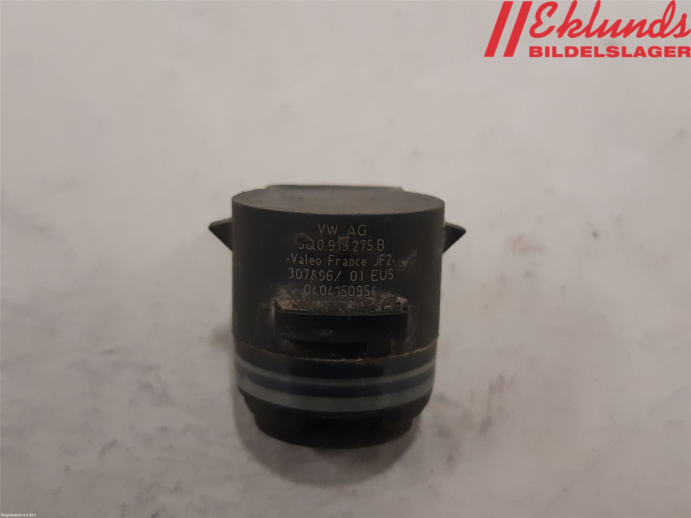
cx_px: 346
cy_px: 259
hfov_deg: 67.3
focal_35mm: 26
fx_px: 519
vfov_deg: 53.1
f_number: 1.7
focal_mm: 3.93
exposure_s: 1/50
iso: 250
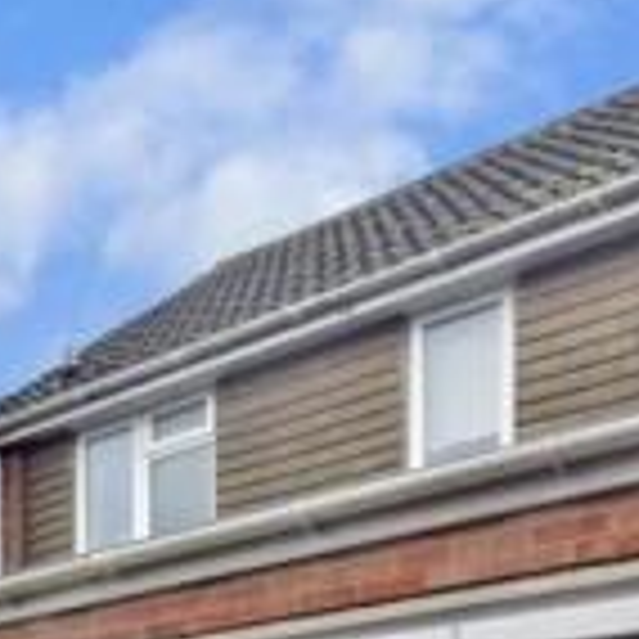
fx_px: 1232
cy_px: 875
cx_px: -180
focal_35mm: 59
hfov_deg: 25.3
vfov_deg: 24.5
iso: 500
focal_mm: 10
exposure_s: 1/200
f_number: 9
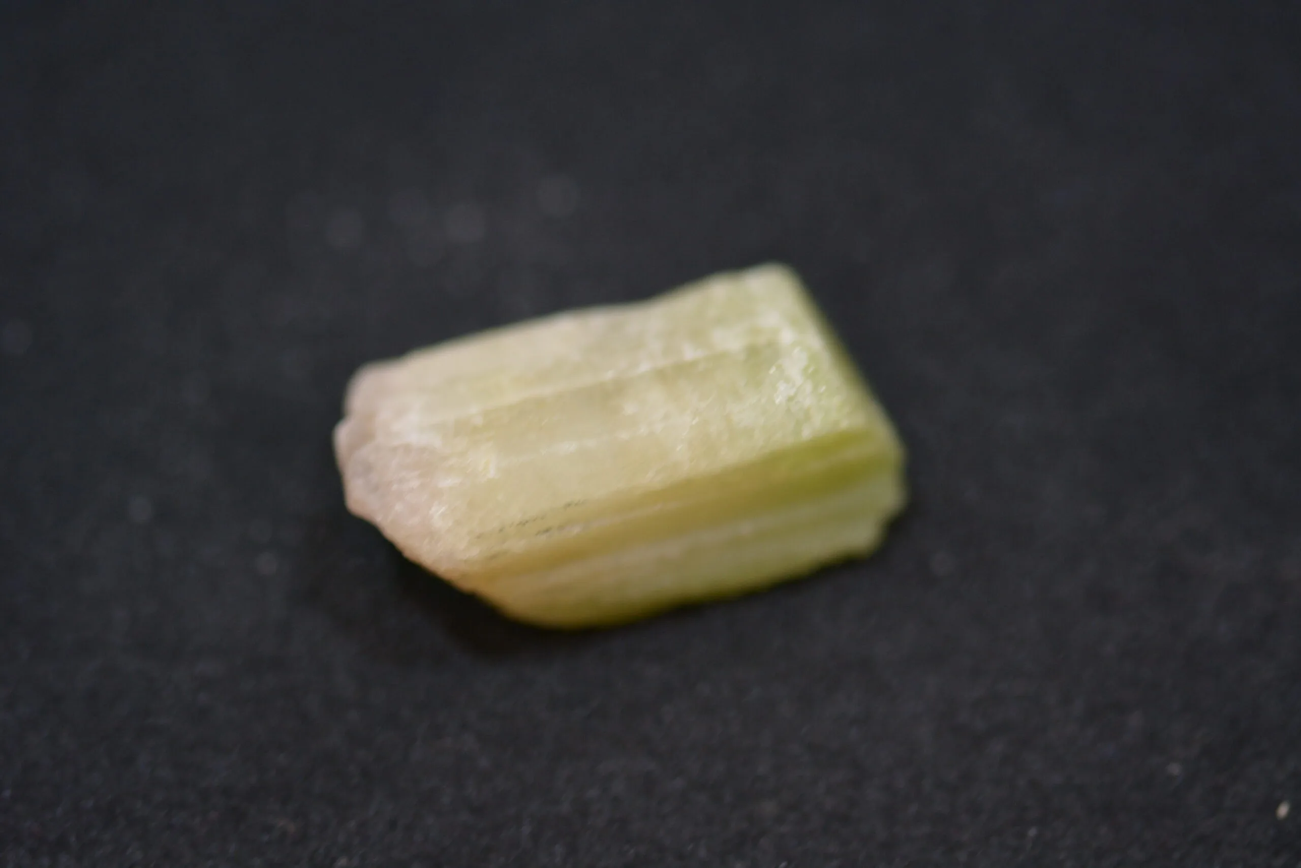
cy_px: 434
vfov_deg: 8.7
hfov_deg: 13.0
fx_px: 5693
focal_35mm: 158
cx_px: 650
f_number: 3.8
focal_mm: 105
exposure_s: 1/60
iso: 800
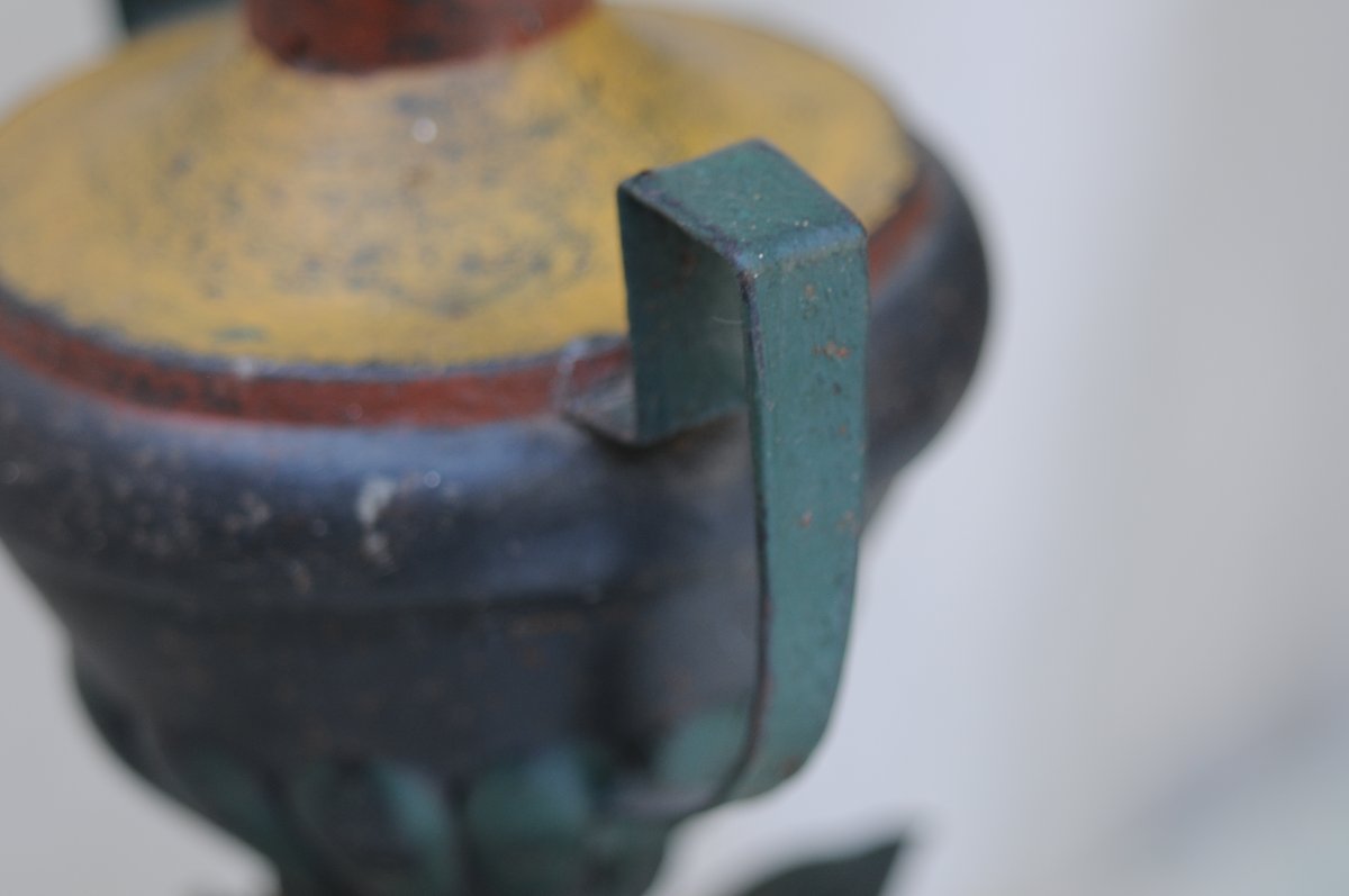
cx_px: 674
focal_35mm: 158
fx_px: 5895
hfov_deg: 13.1
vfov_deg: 8.7
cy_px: 448
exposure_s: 1/80
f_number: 4.5
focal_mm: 105
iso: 200
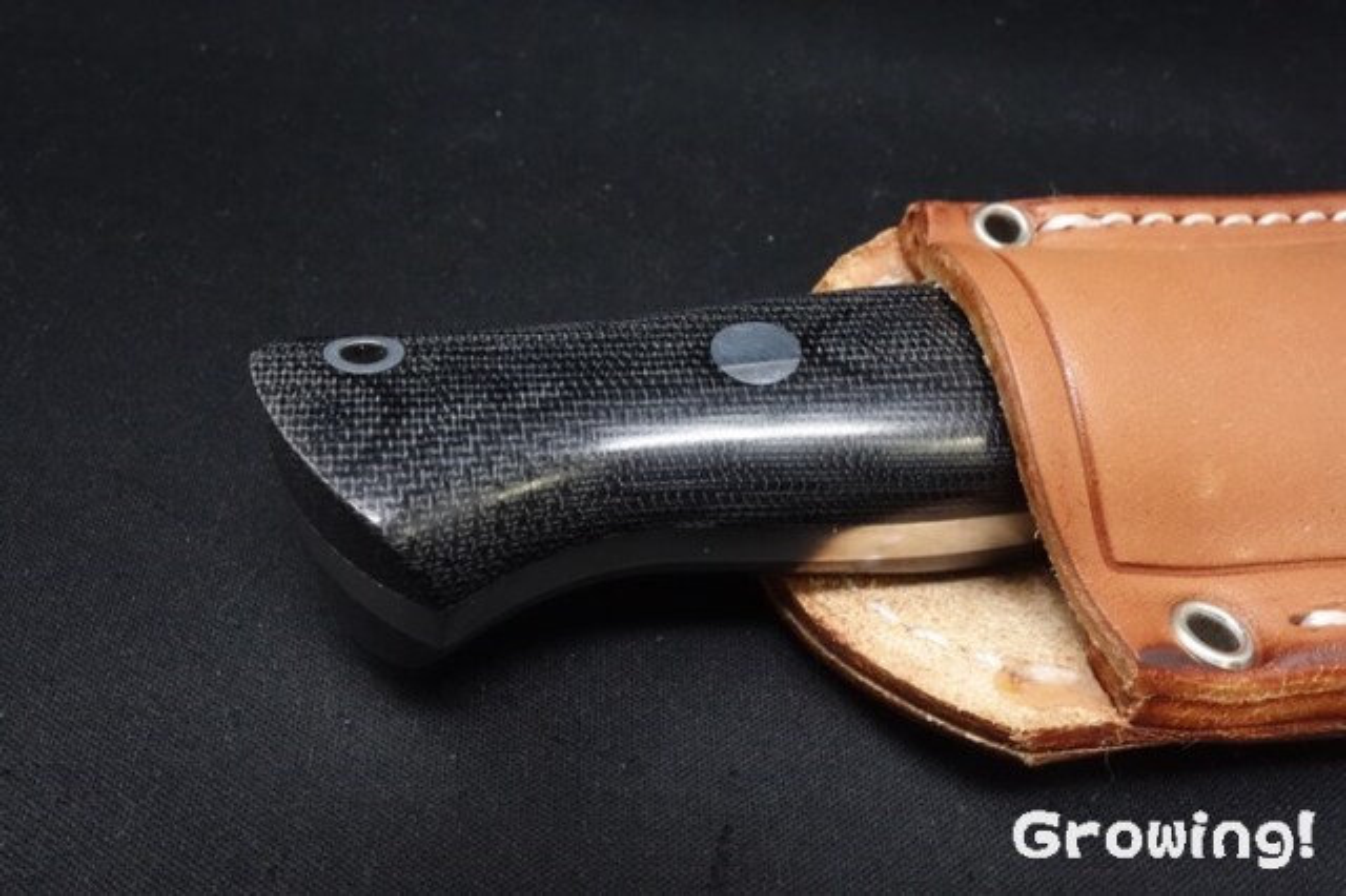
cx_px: 673
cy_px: 448
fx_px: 1046
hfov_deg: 65.5
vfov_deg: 46.4
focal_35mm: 28
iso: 2000
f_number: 11
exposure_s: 1/30
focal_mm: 10.4
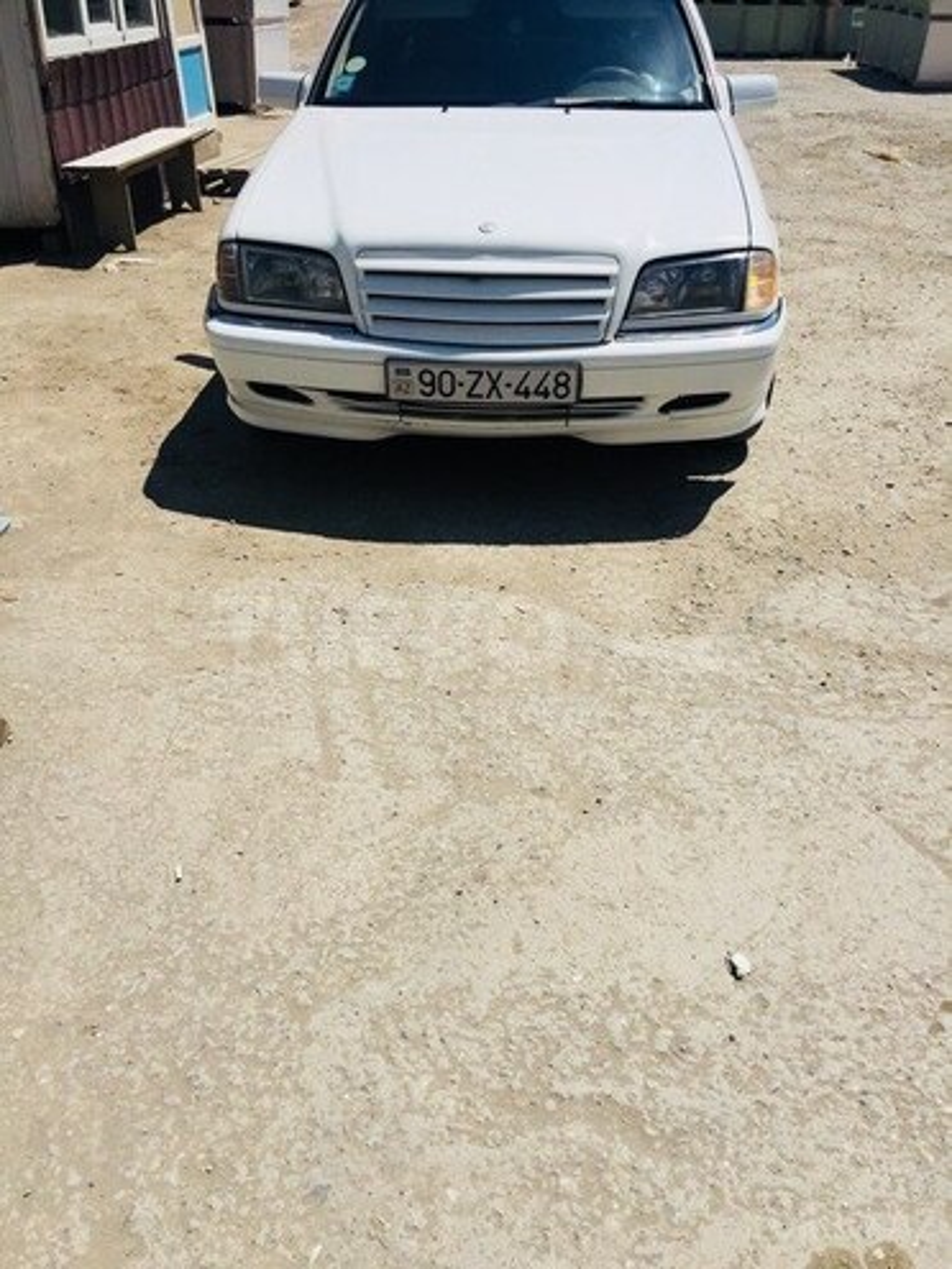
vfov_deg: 61.7
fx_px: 1063
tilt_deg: -33.0
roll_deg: -0.4
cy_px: 634
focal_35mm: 29
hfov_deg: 48.2
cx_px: 476
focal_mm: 4.15
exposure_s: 1/5650
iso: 32
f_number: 2.2
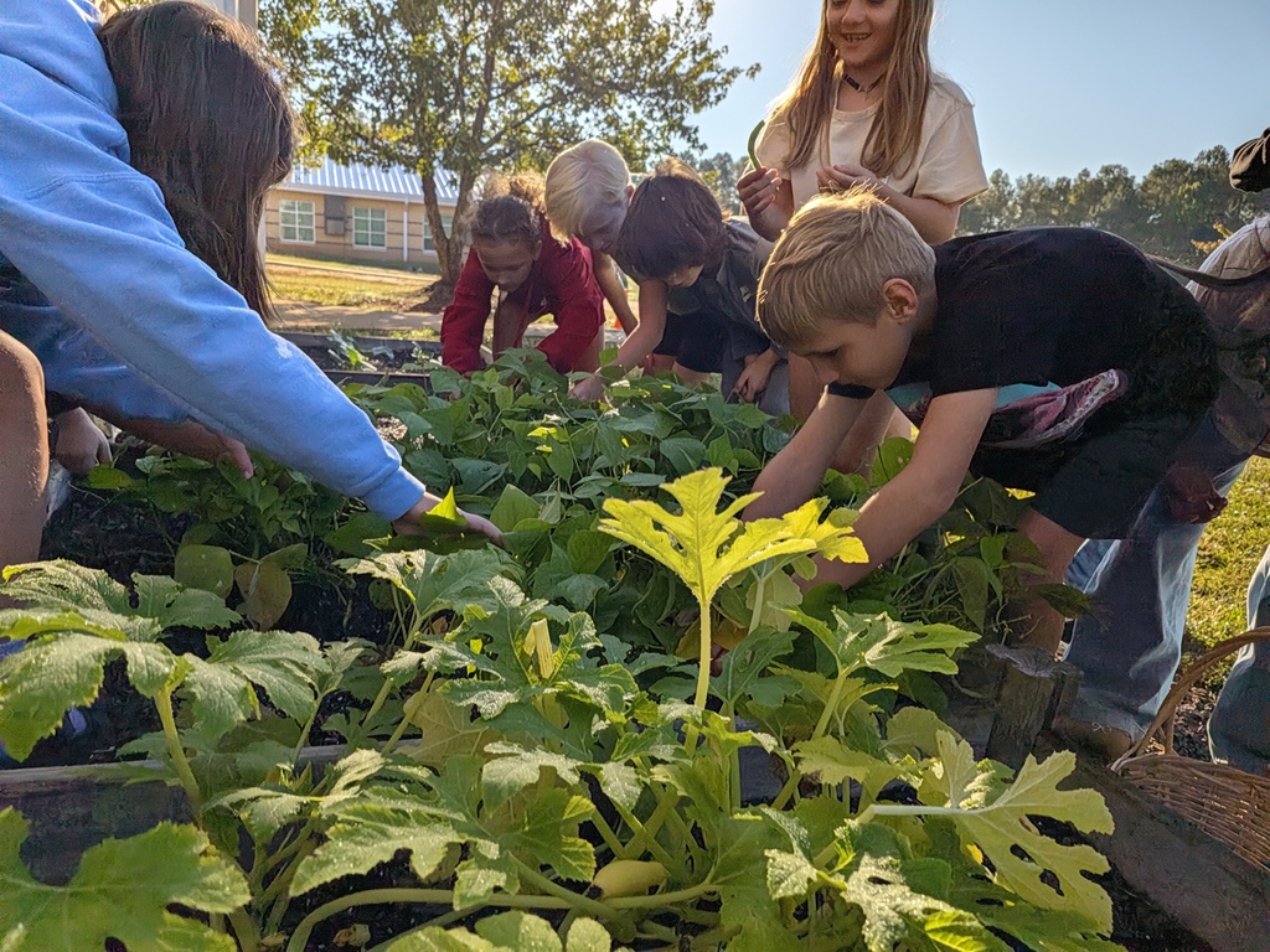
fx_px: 844
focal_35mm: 23
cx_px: 635
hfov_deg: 73.9
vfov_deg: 58.9
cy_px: 476
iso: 23
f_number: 1.7
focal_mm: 5.28
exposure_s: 1/1456
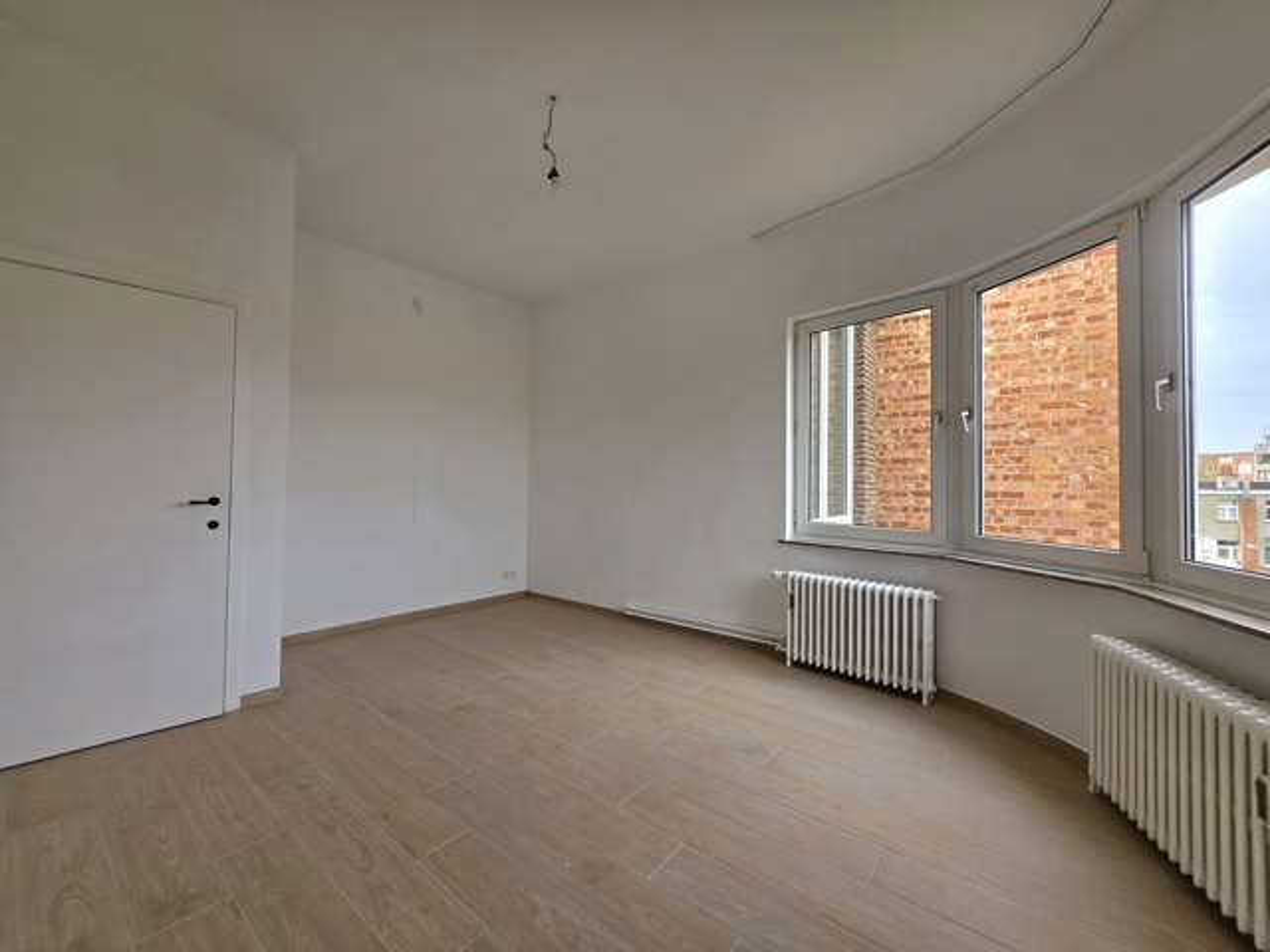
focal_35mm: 13
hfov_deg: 106.2
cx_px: 635
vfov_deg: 89.9
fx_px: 477
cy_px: 476
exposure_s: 1/120
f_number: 1.9
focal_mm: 2.2
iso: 20
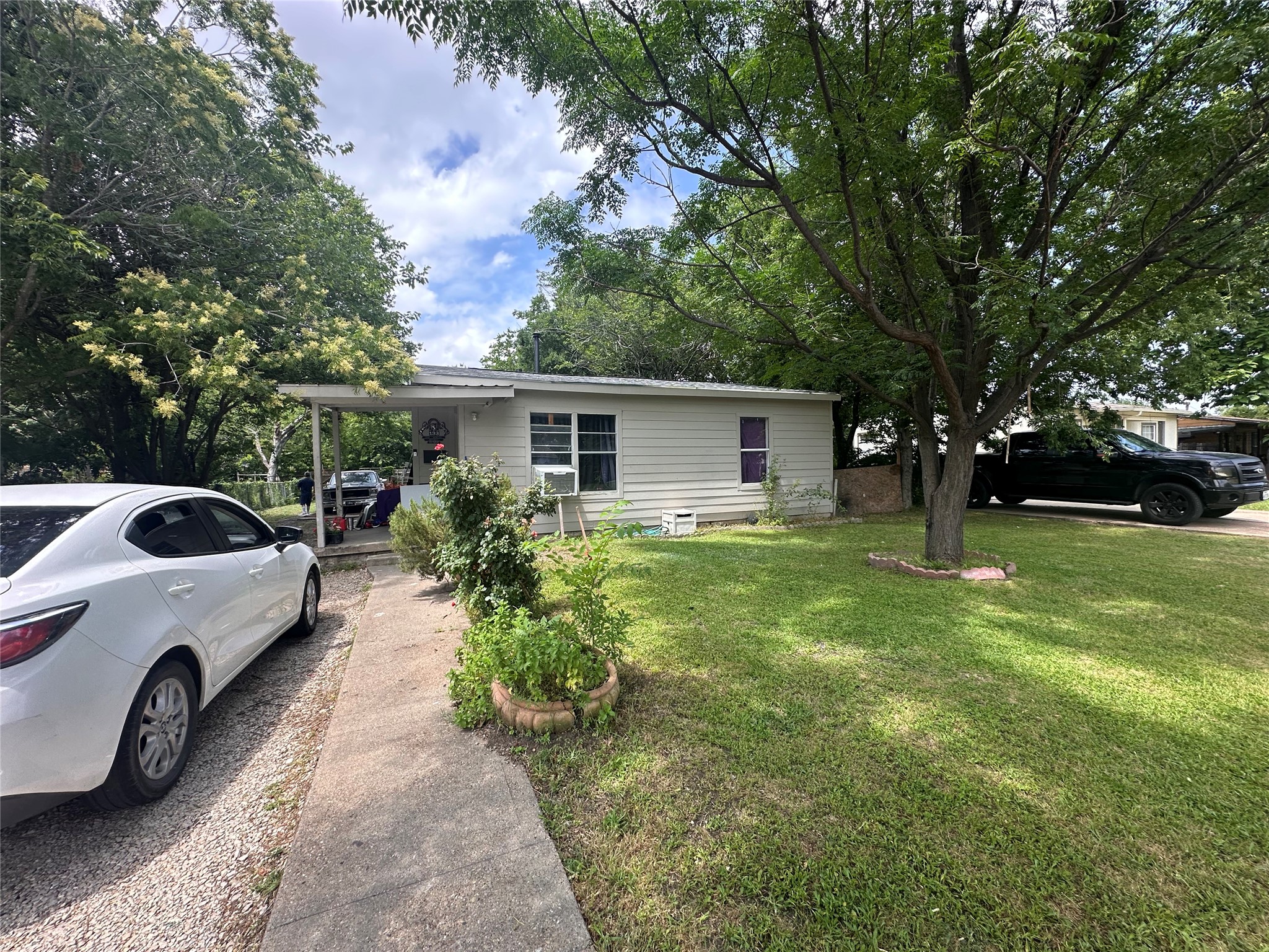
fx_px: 513
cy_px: 476
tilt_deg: -1.6
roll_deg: -0.8
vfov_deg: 85.7
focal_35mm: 14
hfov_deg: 102.1
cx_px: 634
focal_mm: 2.22
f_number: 2.2
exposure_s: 1/489
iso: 40
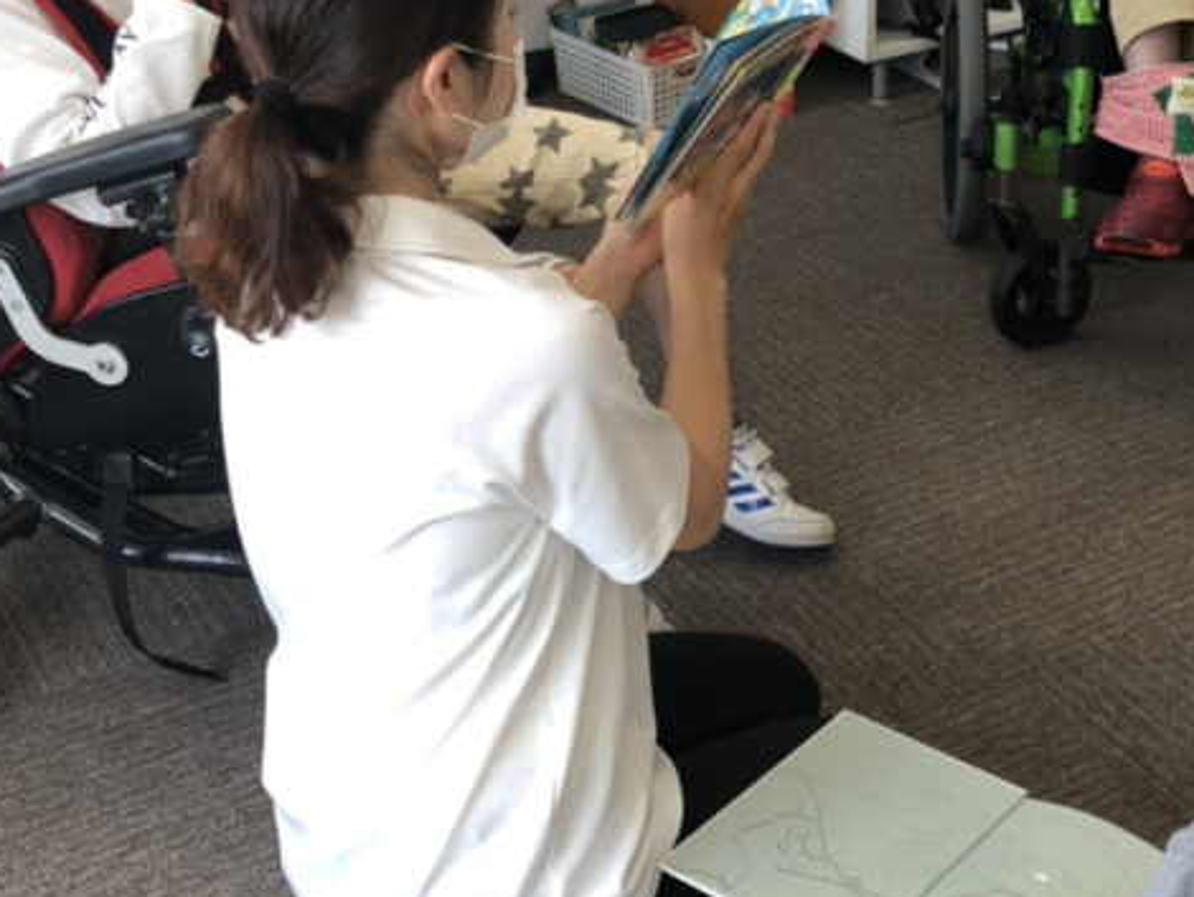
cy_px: 280
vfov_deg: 23.9
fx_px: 2105
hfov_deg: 31.2
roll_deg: -1.7
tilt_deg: -25.8
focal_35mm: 61
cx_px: 879
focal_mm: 3.99
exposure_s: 1/40
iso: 25
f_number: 1.8
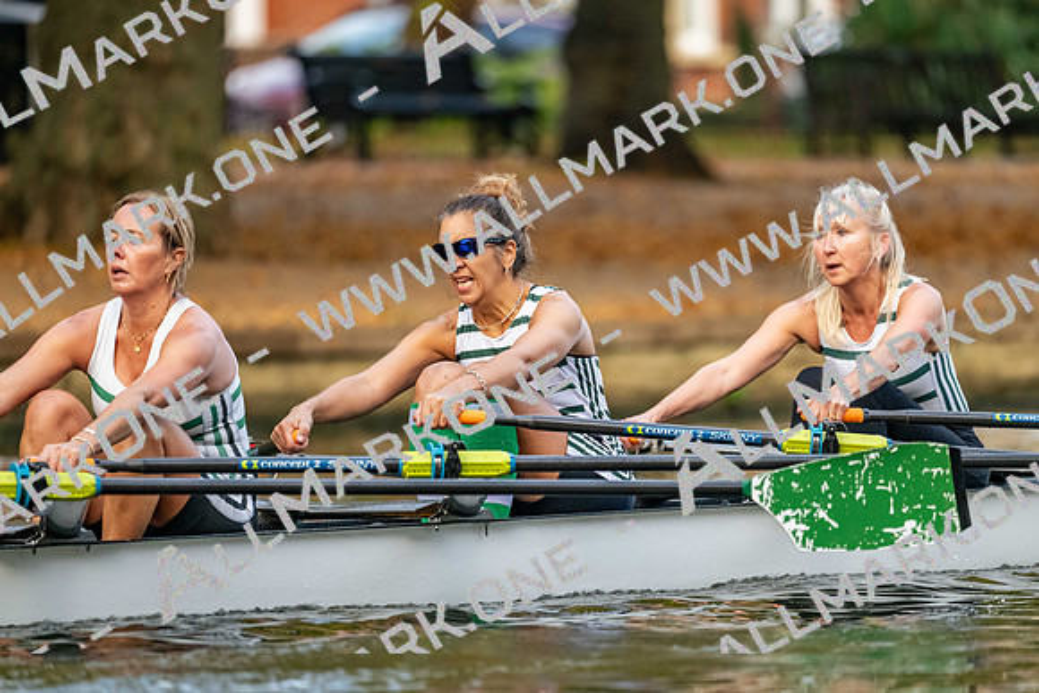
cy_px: 346
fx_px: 11547
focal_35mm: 400
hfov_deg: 5.2
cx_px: 520
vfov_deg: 3.4
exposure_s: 1/2500
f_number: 4.5
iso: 4000
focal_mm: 400
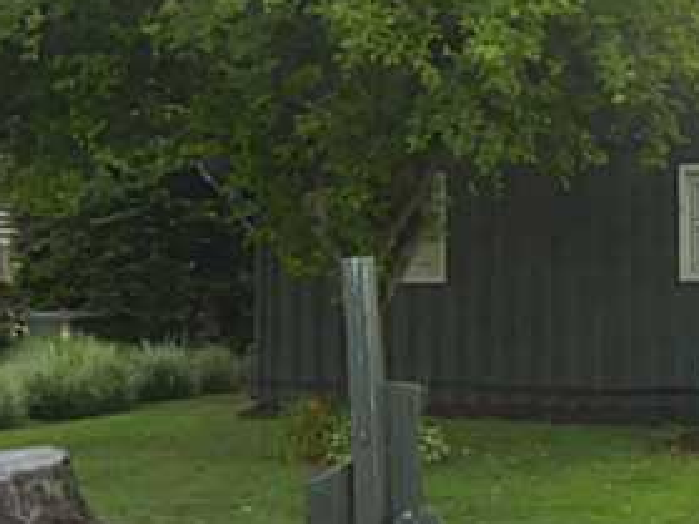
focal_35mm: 86
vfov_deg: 17.1
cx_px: 631
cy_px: 165
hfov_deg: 22.2
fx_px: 1736
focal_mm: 5.4
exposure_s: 1/353
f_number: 3.5
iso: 160
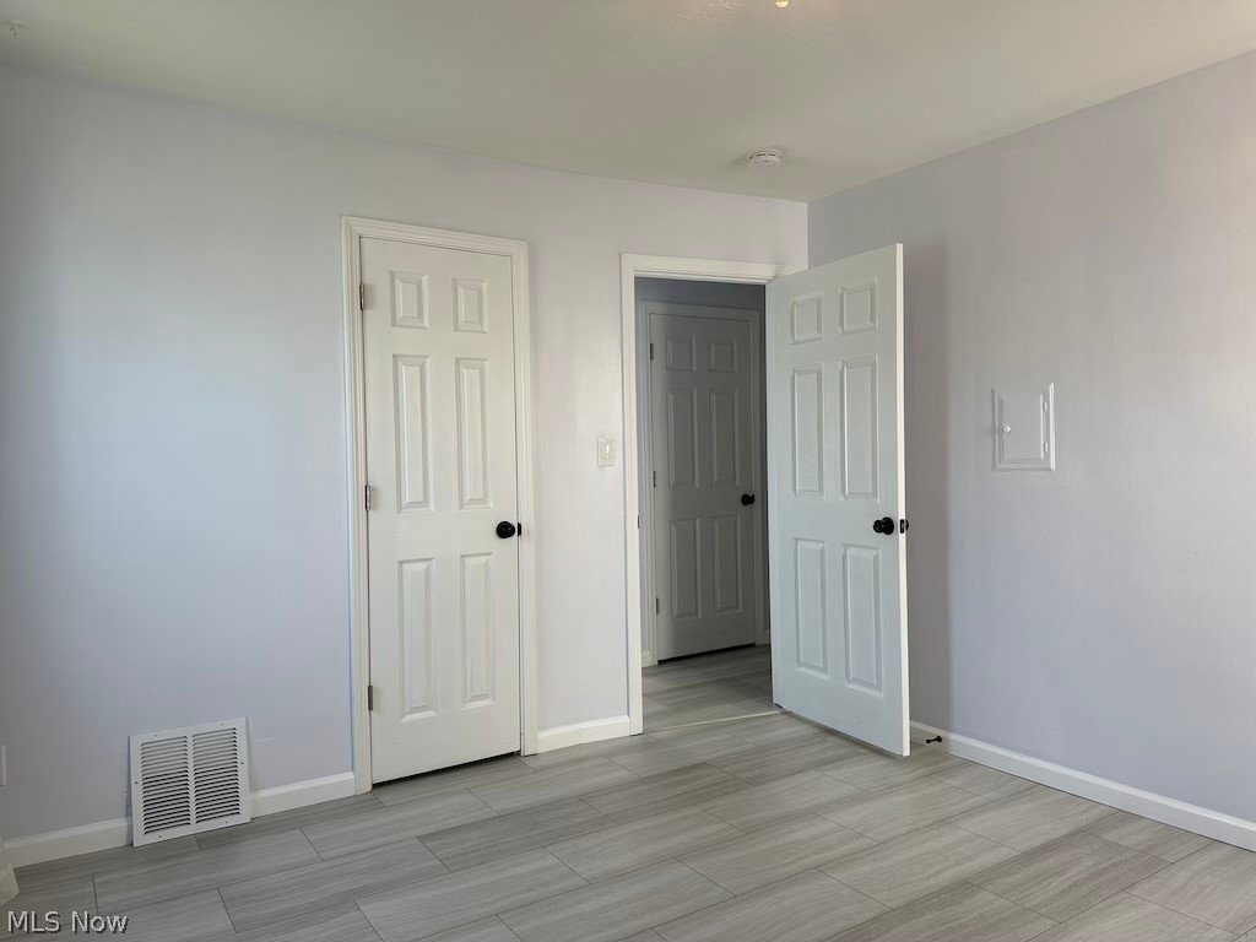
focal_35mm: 24
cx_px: 628
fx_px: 871
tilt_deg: -0.8
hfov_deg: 71.6
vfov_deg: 56.8
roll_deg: +0.8
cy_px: 471
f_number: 1.78
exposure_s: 1/120
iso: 80
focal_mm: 6.86
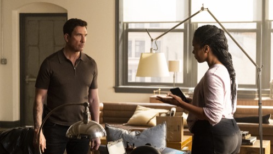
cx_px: 137
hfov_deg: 26.8
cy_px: 89
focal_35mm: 79
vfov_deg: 15.3
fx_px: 572
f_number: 4
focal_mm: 50
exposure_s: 1/200
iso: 4000
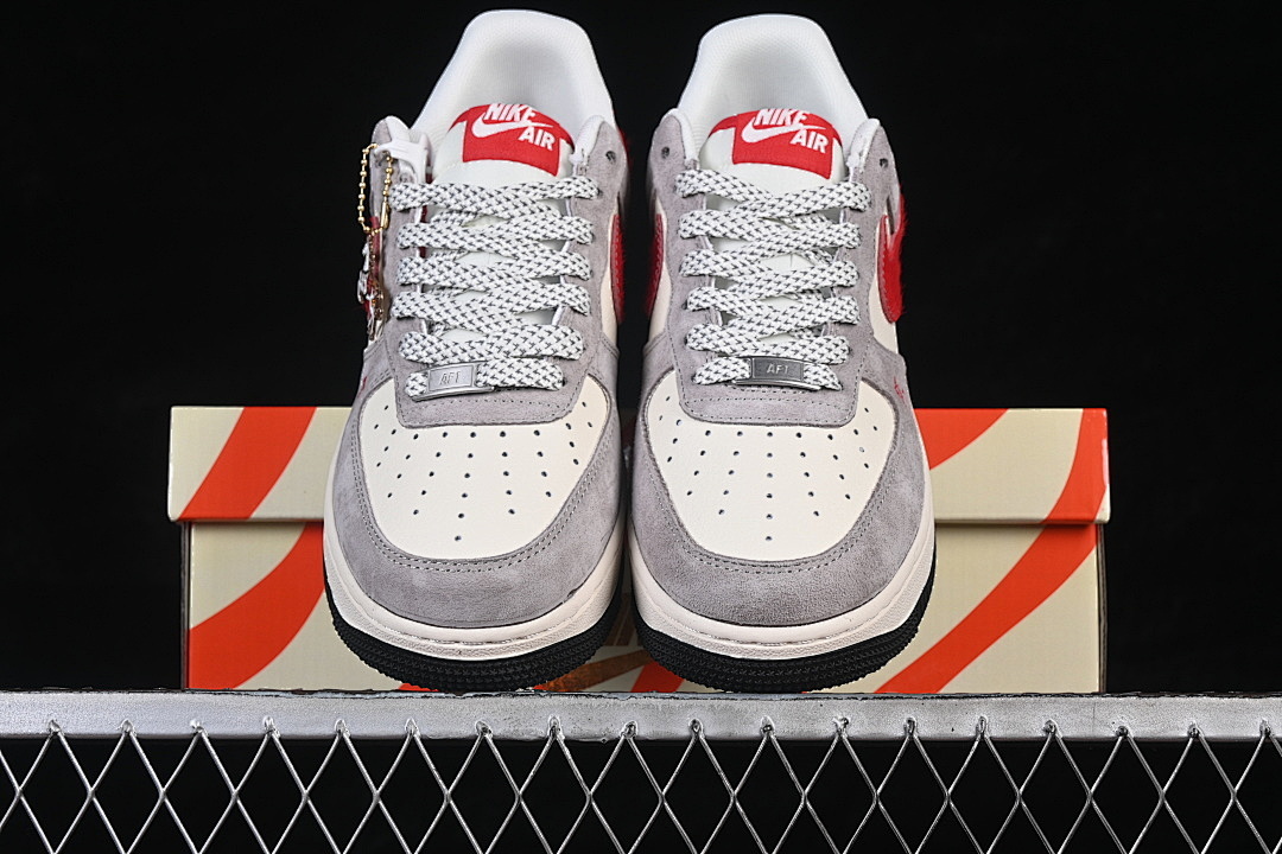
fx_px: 2671
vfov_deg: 18.2
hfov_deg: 27.0
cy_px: 427
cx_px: 641
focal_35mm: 75
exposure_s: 1/80
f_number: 8
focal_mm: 50
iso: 160
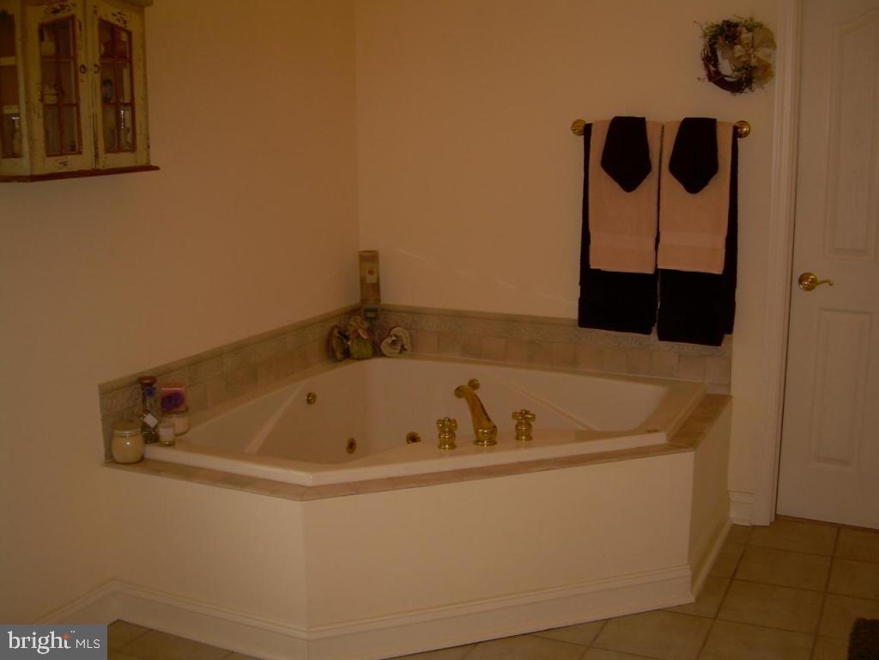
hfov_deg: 49.0
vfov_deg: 37.7
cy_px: 330
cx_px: 440
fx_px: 965
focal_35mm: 38
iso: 50
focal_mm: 6.3
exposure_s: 1/60
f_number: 2.8
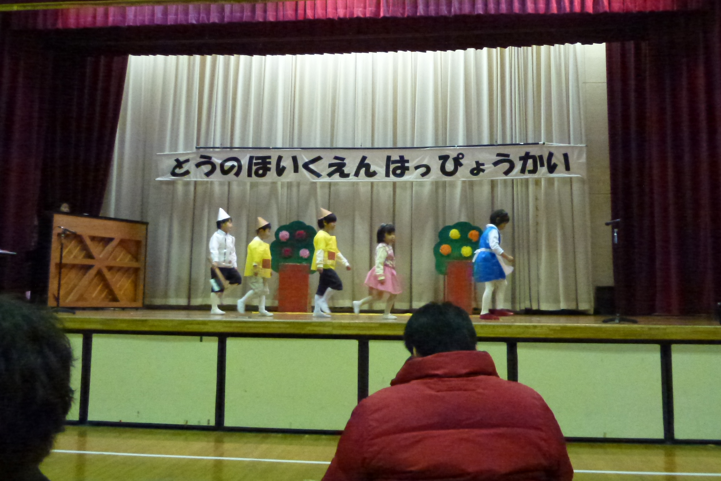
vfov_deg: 41.1
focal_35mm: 32
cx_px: 363
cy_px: 216
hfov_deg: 58.7
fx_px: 641
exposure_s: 1/60
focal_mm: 5.4
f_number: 3.5
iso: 1600
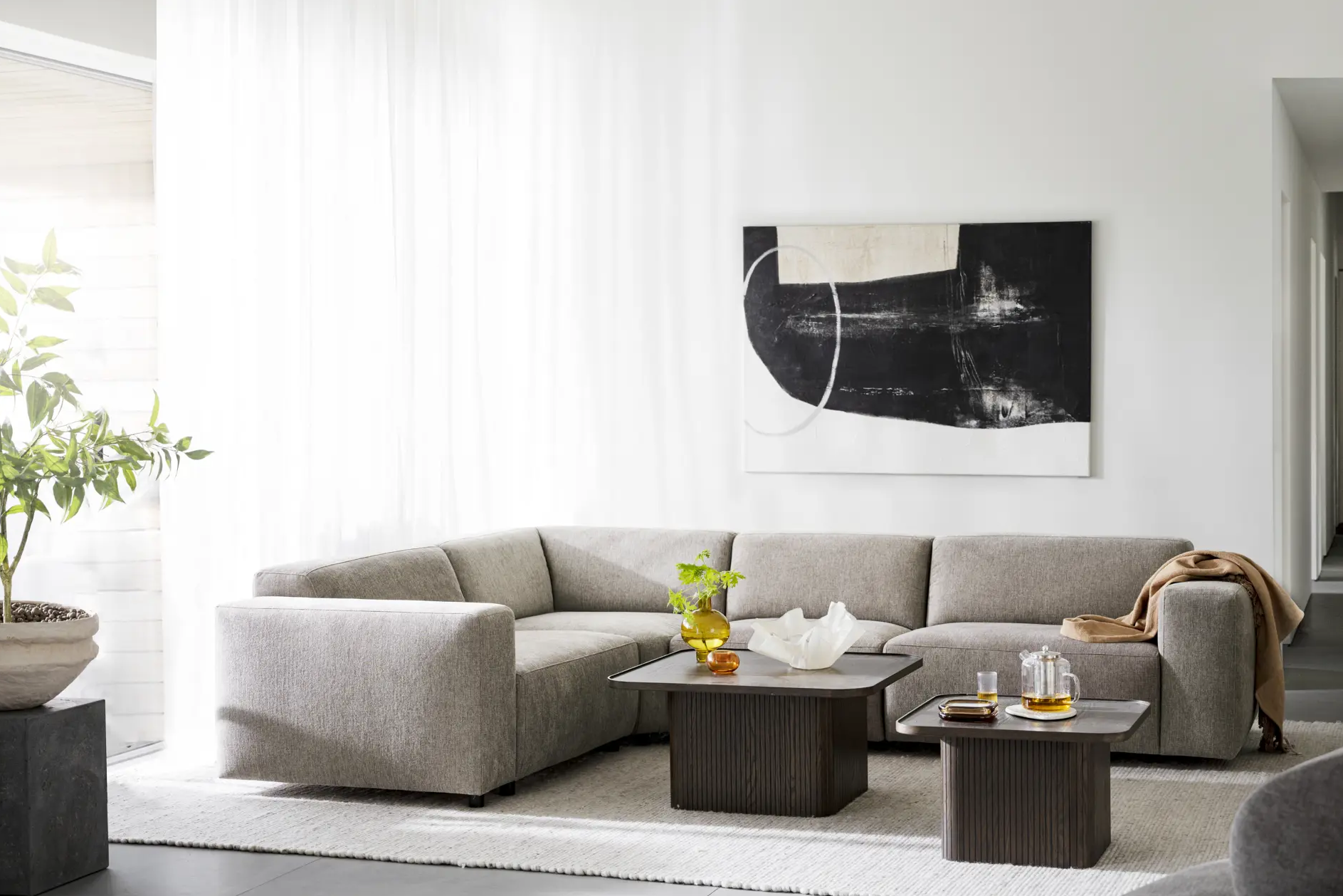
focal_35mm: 53
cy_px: 451
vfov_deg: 25.5
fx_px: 1977
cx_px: 695
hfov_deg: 37.5
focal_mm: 50
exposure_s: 1/4
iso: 80
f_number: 4.5
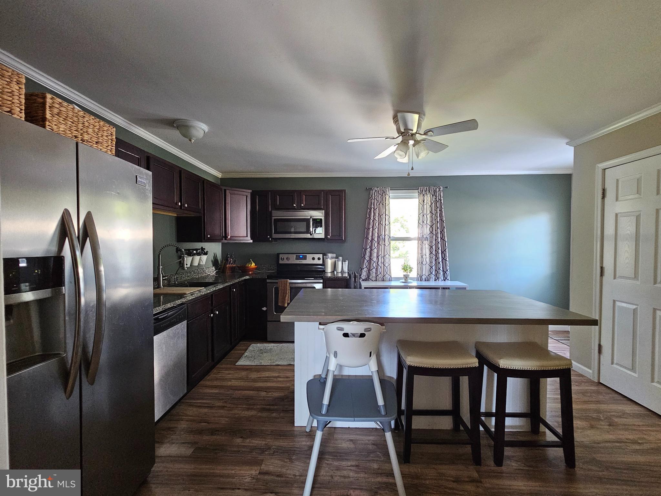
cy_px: 248
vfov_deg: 89.9
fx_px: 248
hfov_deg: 106.2
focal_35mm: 13
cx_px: 330
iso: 500
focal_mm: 2.2
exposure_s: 1/35
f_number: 2.2
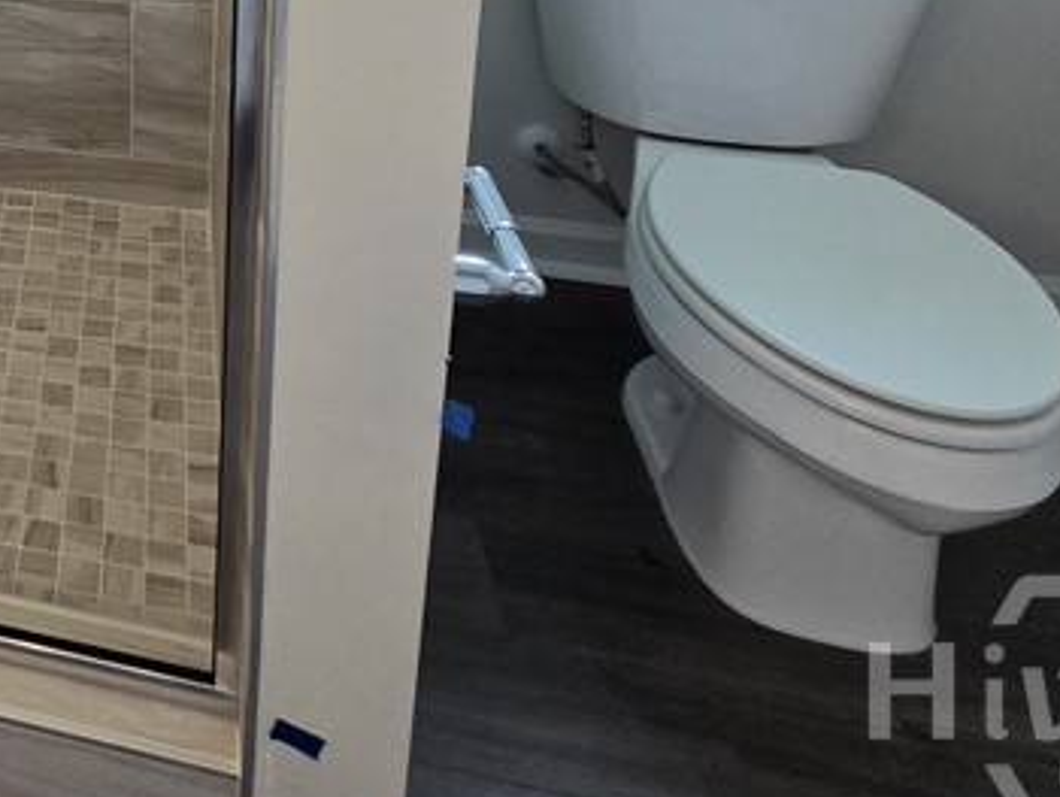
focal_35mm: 38
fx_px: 1164
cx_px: -267
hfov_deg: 35.8
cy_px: -230
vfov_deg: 30.2
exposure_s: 1/120
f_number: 2.2
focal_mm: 2.2
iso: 80
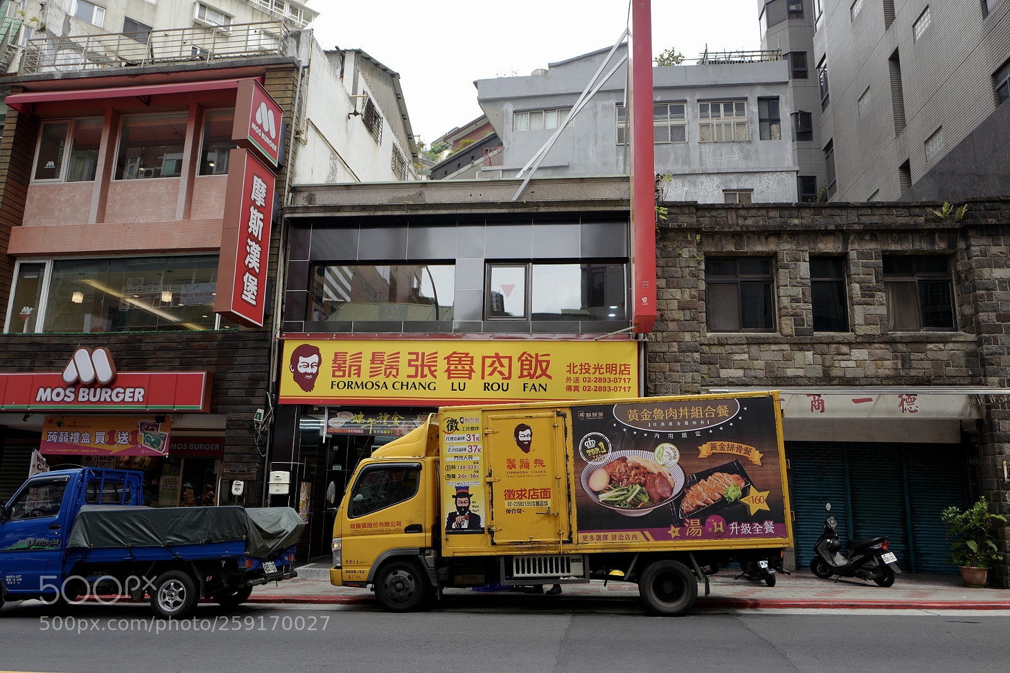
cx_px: 505
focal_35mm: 28
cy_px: 336
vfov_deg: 46.4
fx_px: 785
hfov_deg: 65.5
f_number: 1.7
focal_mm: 28
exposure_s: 1/800
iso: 100
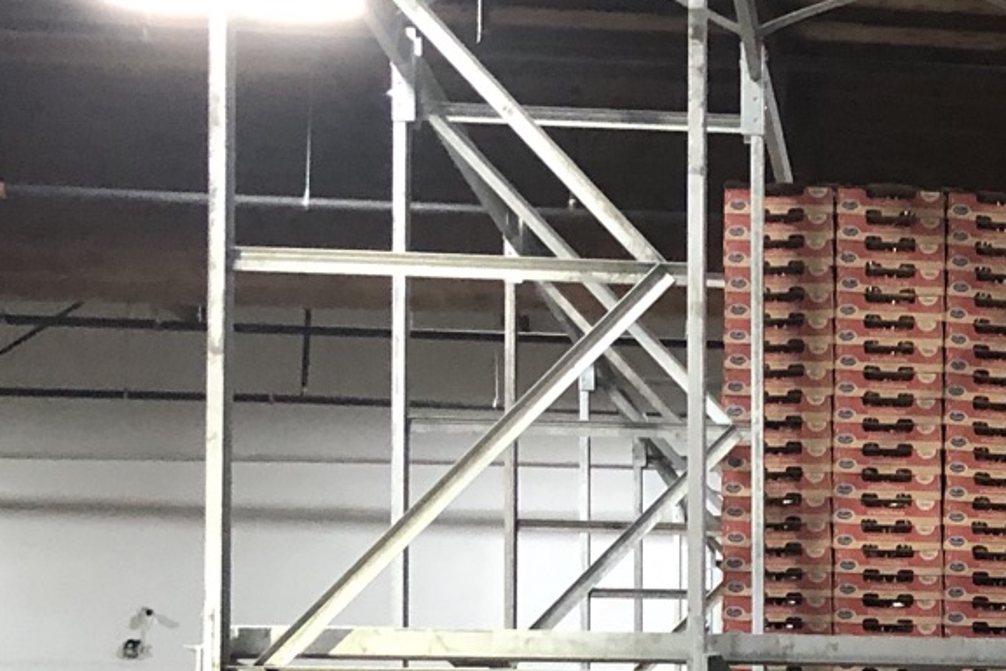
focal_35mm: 97
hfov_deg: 18.9
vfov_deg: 13.6
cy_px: 856
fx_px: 2710
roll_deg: +0.9
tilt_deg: +2.1
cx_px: 1441
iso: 100
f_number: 1.8
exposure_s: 1/15
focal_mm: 3.99
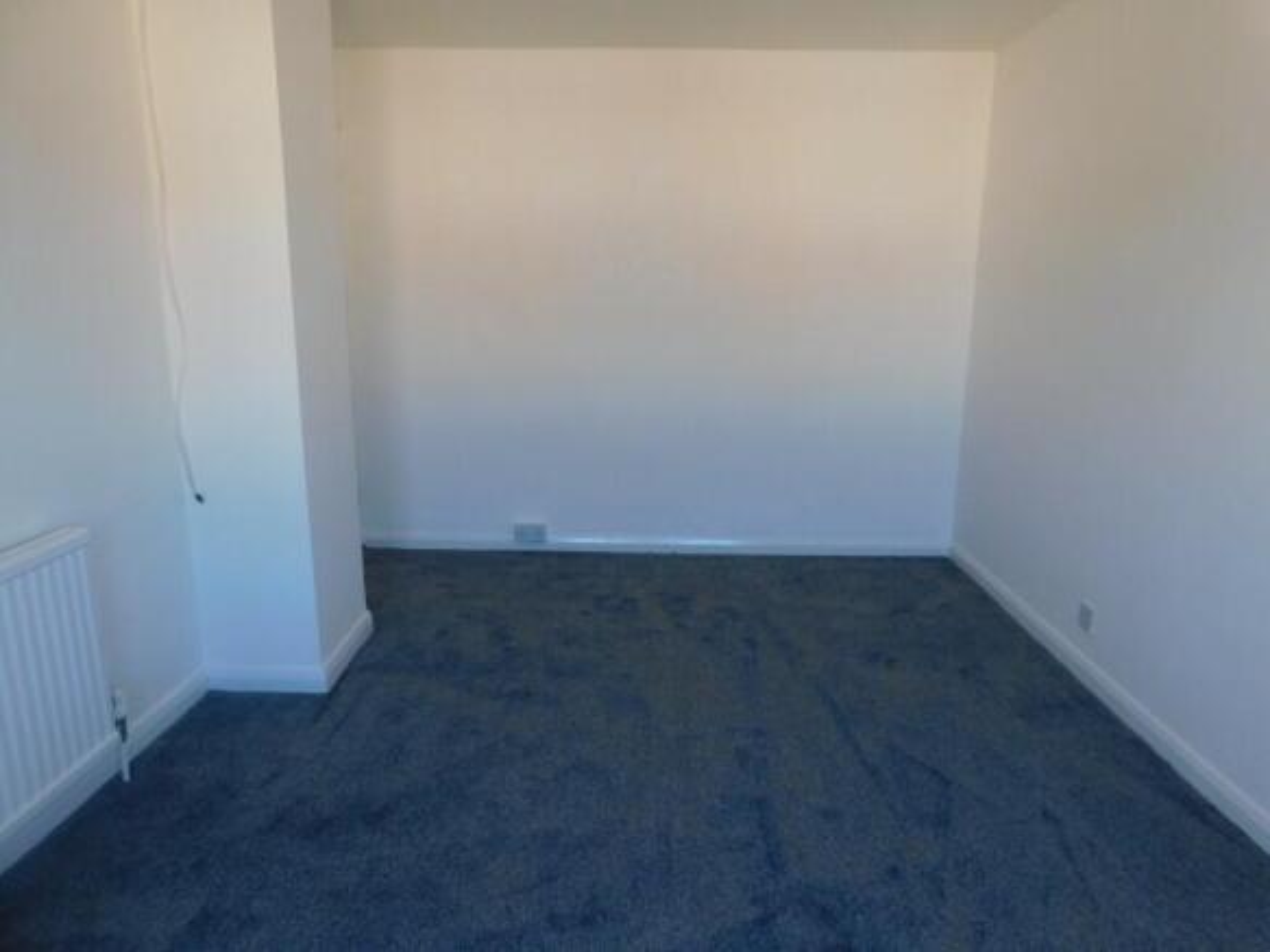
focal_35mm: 23
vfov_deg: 58.9
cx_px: 635
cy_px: 476
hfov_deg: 73.9
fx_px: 844
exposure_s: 1/100
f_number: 3
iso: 125
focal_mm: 4
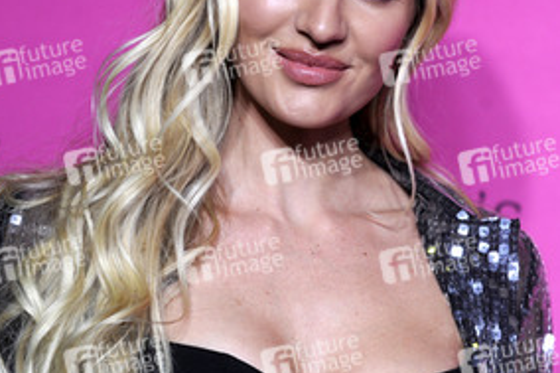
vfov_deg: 9.4
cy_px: 112
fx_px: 2270
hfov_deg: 14.1
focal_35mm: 146
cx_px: 258
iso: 1600
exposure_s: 1/400
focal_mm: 92
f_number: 4.5
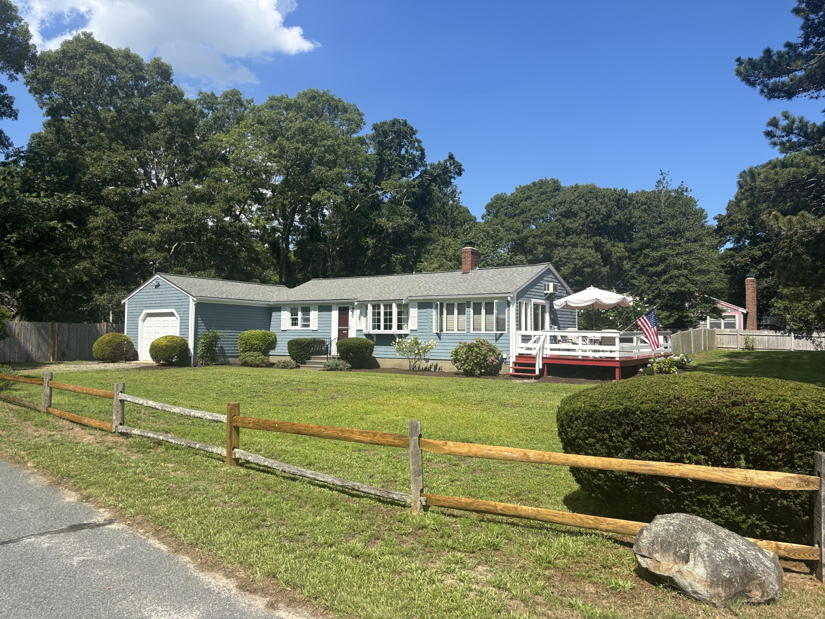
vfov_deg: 53.1
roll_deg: -0.5
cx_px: 412
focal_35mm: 26
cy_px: 310
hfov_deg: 67.3
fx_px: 620
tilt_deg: +2.8
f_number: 1.6
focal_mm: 5.96
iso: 50
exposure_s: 1/2513
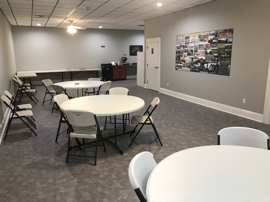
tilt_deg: -13.0
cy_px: 101
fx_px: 218
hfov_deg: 63.4
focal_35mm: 28
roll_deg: +0.9
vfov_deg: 49.7
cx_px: 135
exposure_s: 1/15
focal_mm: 3.99
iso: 40
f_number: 1.8
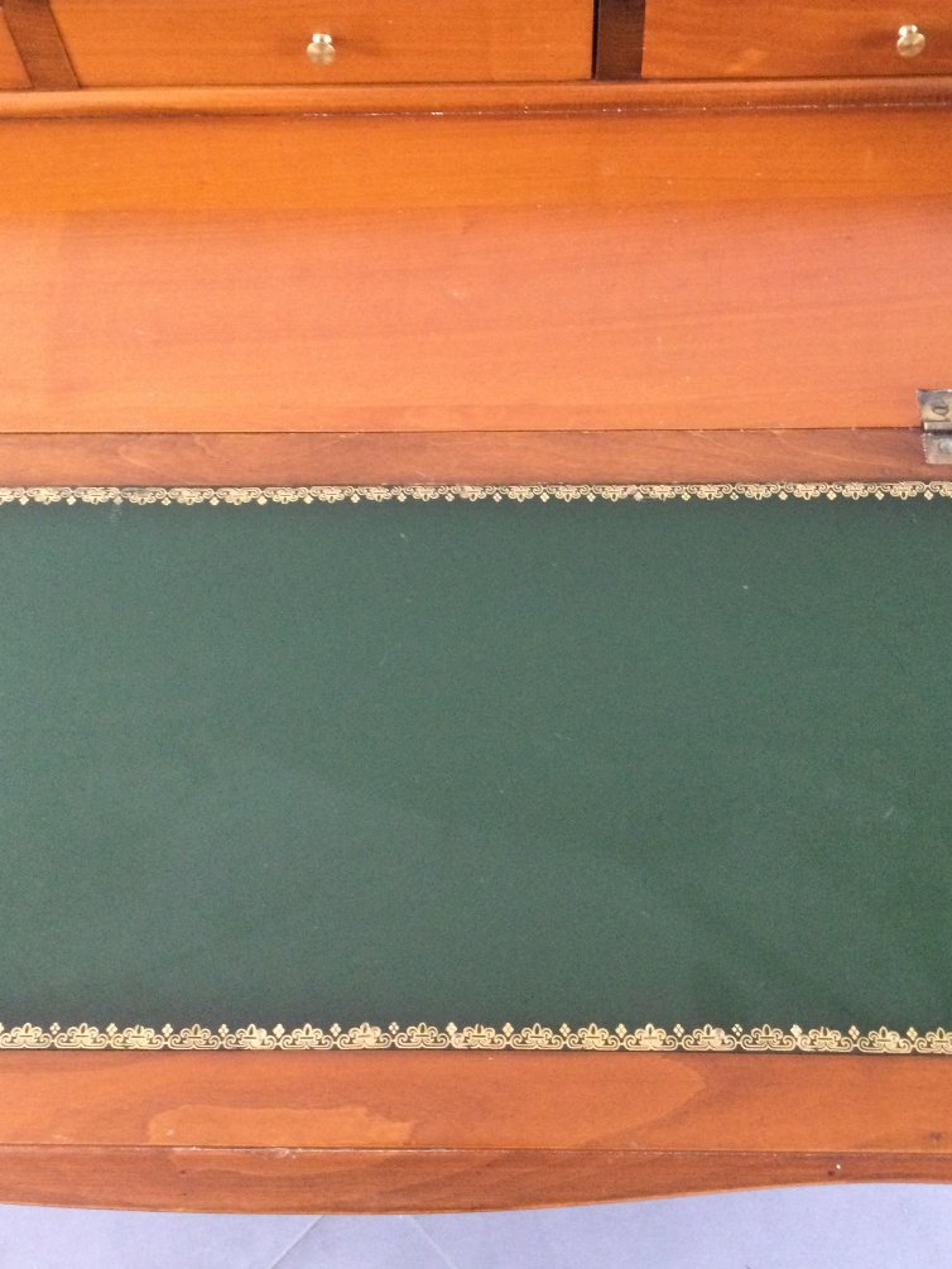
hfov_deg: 38.7
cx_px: 497
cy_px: 596
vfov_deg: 50.1
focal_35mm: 37
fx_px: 1356
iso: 250
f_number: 2.4
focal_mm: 3.3
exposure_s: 1/17
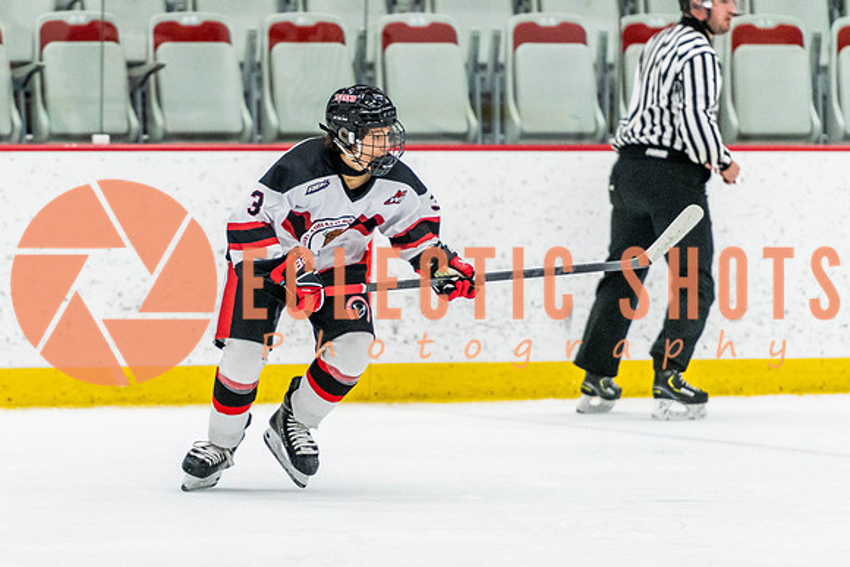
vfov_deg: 4.0
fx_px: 8028
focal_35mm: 340
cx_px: 327
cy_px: 279
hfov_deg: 6.1
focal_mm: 195
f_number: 2.8
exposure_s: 1/640
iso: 2500
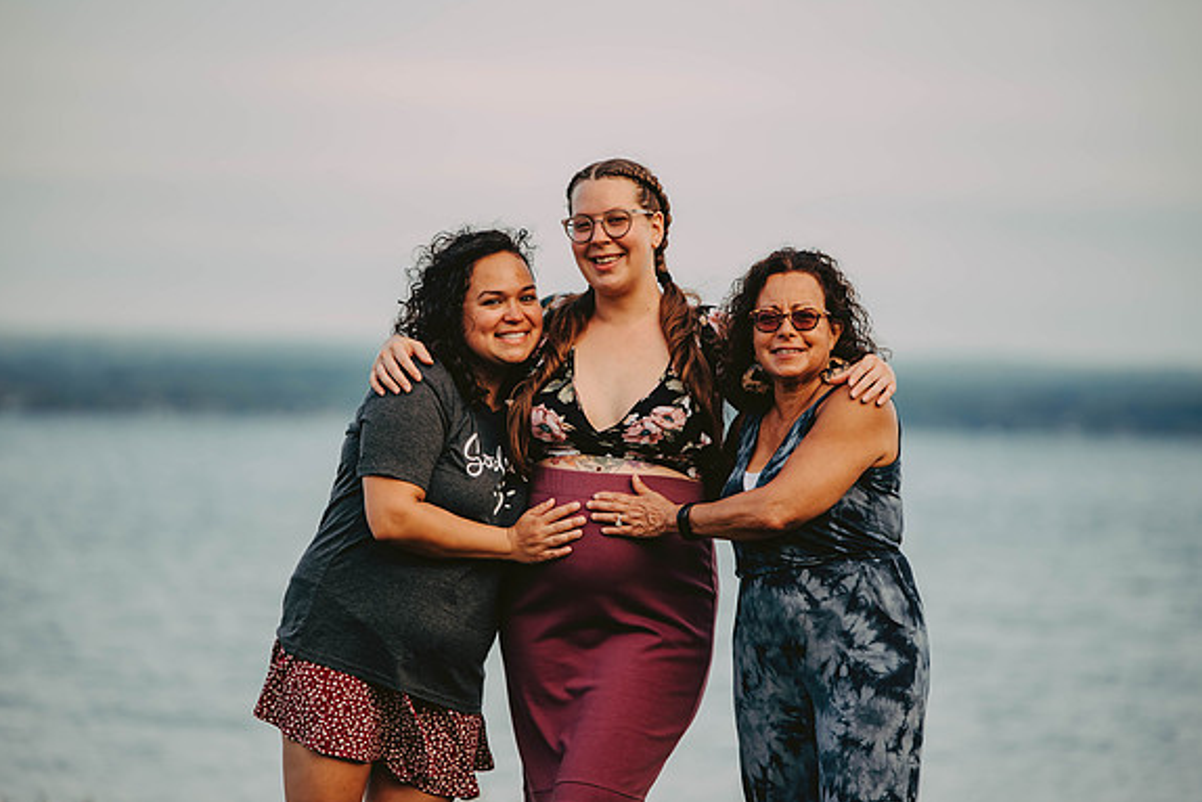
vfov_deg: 6.8
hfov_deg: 10.2
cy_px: 401
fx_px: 6746
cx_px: 599
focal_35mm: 202
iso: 250
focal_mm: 200
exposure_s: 1/640
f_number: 3.5
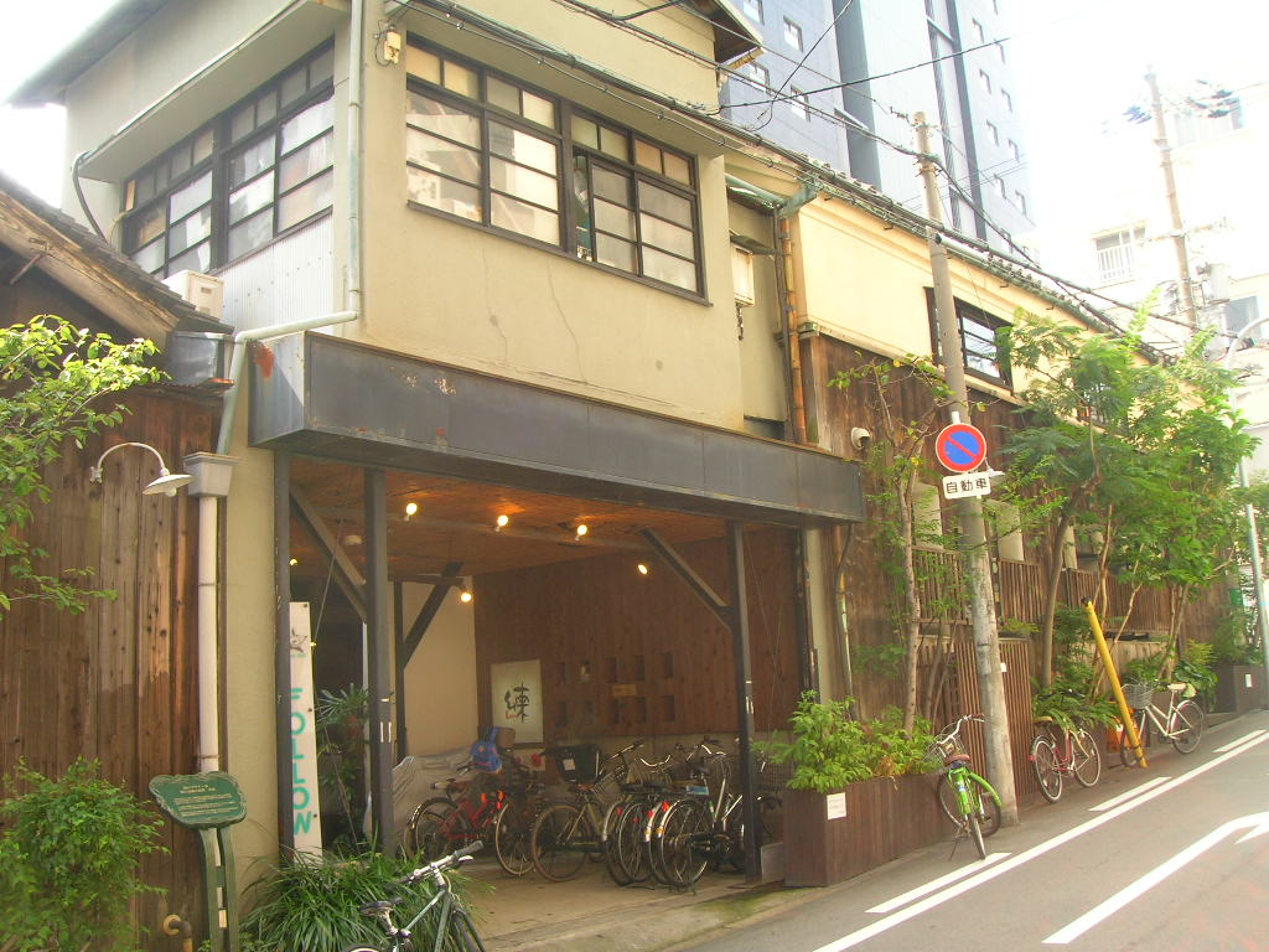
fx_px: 1246
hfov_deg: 54.0
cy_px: 476
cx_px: 634
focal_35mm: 34
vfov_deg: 41.8
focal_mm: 5.7
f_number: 4.9
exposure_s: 1/34.2
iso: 50
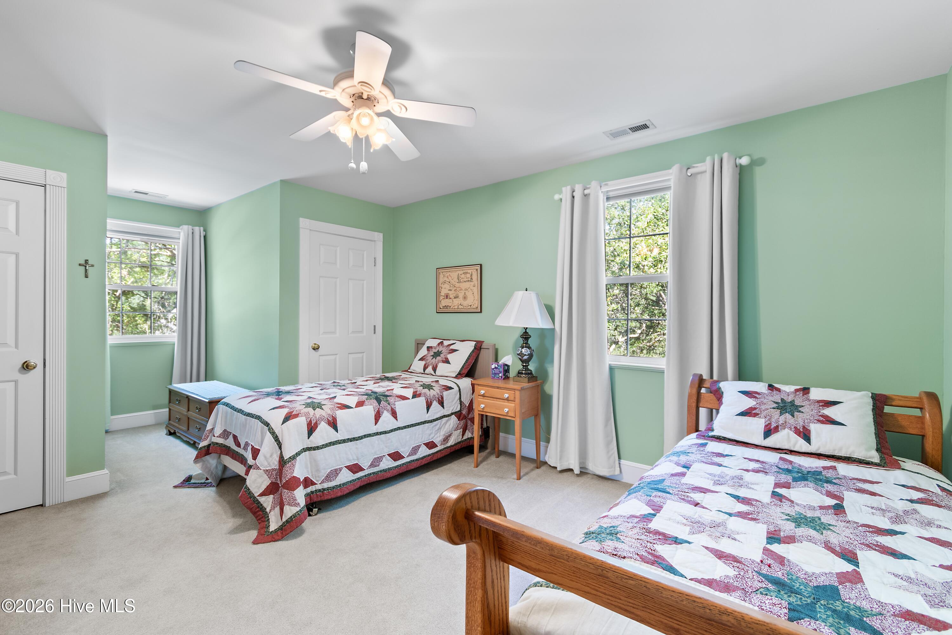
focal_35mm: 15
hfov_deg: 100.4
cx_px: 476
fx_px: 397
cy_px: 318
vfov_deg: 77.3
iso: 100
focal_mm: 10
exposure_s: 1/1.67
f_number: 4.5
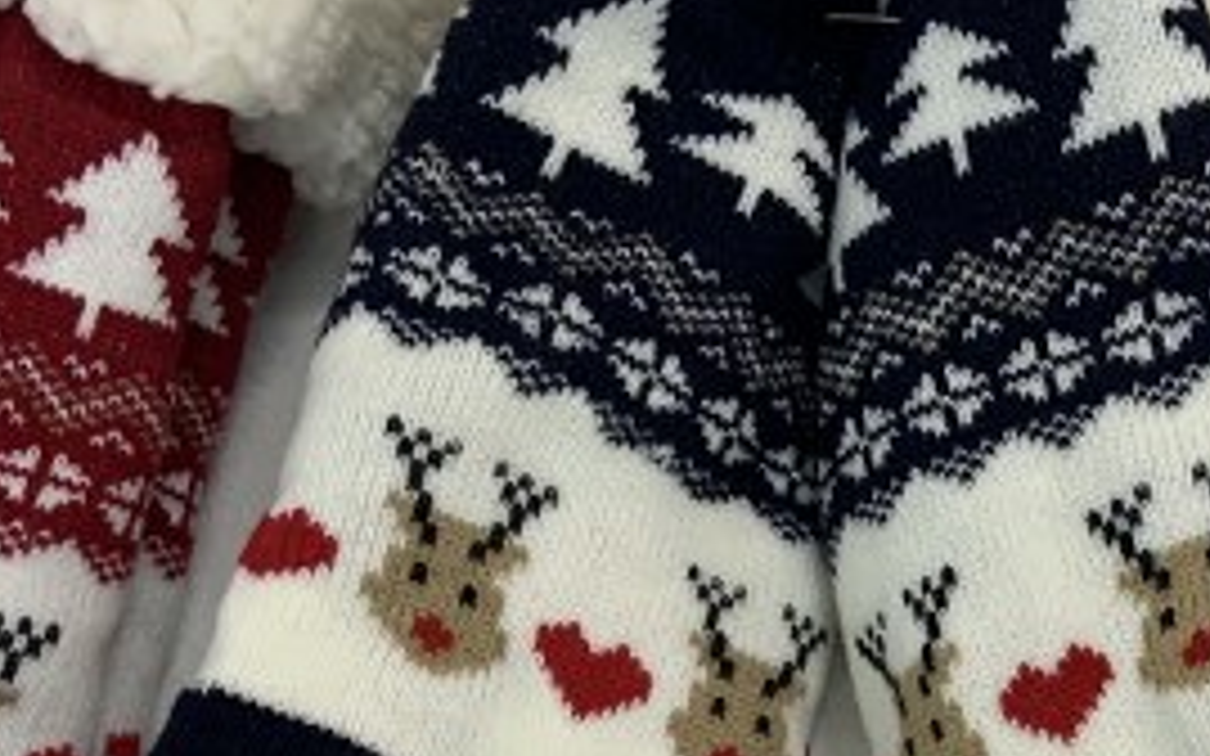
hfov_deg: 19.1
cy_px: 1170
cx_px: 1277
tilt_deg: -80.7
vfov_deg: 11.8
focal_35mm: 105
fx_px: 3462
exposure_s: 1/60
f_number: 1.8
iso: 100
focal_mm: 4.25
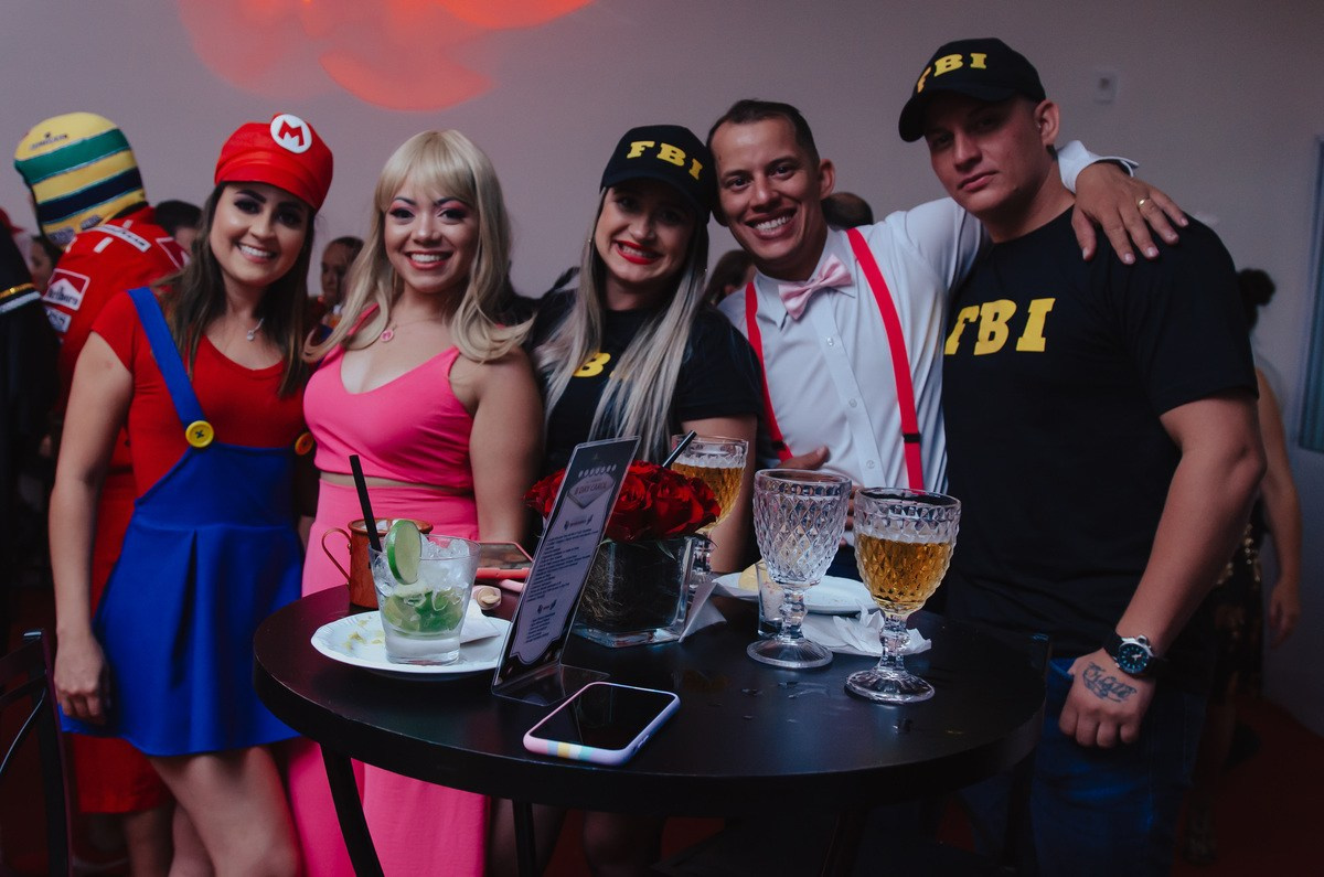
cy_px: 396
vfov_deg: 36.0
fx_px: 1348
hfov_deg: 52.3
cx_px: 623
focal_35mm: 37
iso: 500
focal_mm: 20
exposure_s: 1/60
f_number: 2.8
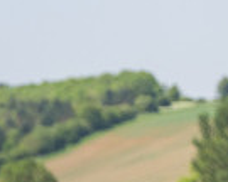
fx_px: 3320
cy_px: 272
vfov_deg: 3.1
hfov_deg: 3.9
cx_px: -204
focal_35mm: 492
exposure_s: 1/6400
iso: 400
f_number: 4
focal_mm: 98
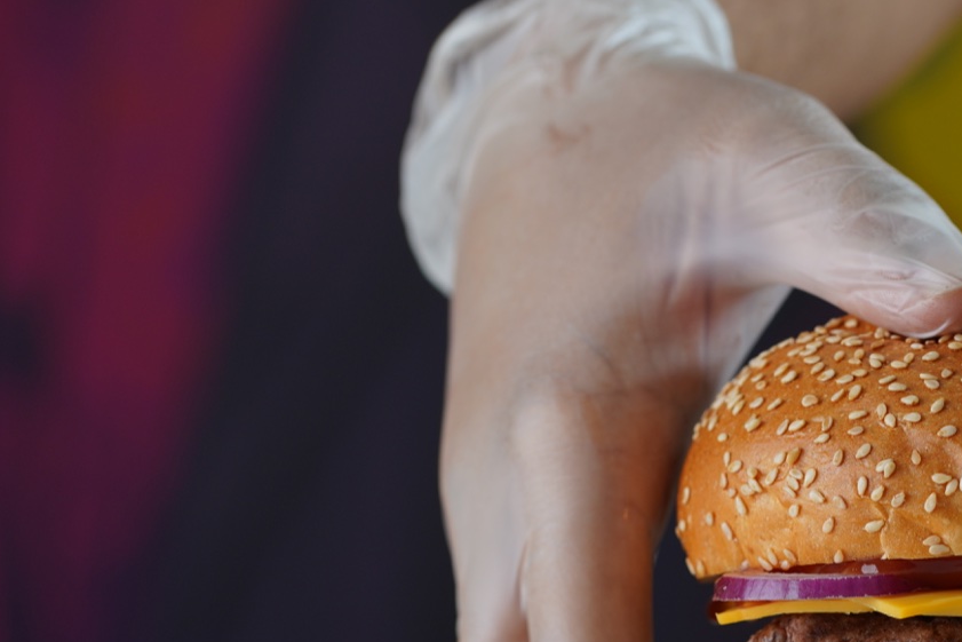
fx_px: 5185
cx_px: 952
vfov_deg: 7.1
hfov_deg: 10.5
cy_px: 639
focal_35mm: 194
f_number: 5
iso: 160
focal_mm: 85
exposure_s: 1/80
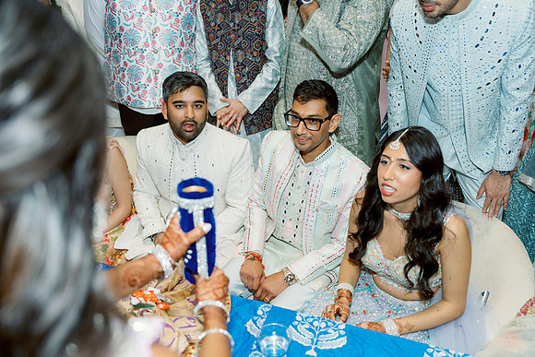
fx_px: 463
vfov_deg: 42.2
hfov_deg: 60.1
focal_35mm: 31
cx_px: 268
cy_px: 178
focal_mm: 31
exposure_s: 1/250
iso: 500
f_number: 2.8
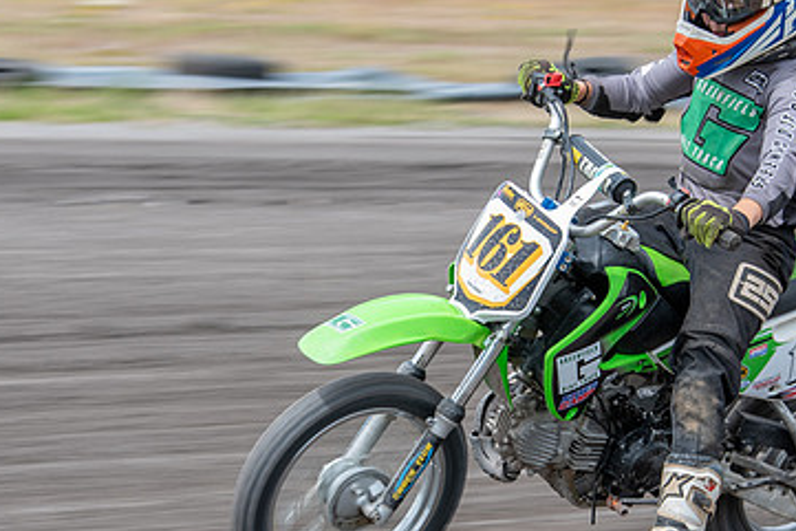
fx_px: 4999
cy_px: 343
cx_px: 439
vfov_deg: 6.1
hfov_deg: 9.1
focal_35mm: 226
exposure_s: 1/160
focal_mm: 95
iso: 200
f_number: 8
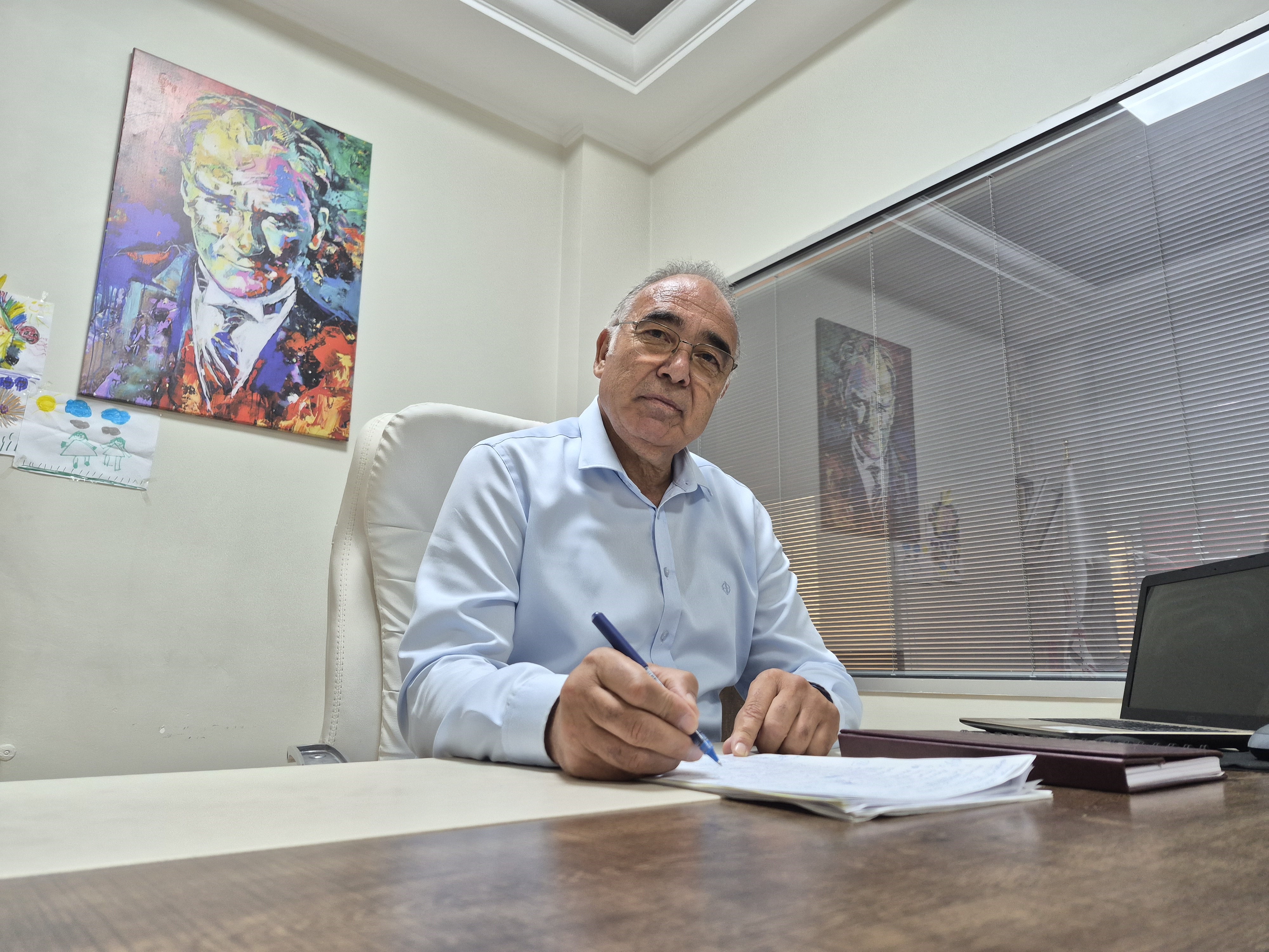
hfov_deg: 73.9
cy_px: 476
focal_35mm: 23
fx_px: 843
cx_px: 634
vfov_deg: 58.9
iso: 320
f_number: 1.8
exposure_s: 1/100
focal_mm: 5.4
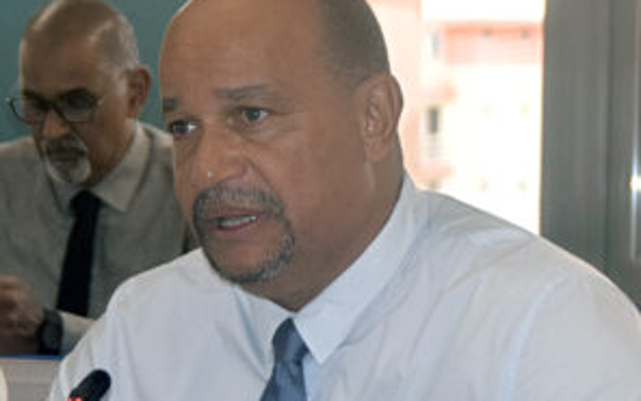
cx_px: 364
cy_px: 251
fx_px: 3814
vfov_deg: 6.0
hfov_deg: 9.6
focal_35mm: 218
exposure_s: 1/125
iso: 560
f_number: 5.6
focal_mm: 55
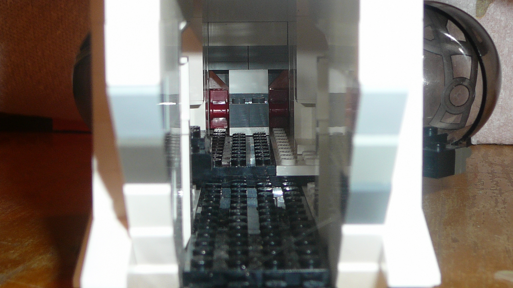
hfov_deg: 31.4
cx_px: 254
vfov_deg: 17.9
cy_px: 98
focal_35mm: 67
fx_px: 911
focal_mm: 7
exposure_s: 1/30
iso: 80
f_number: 3.3
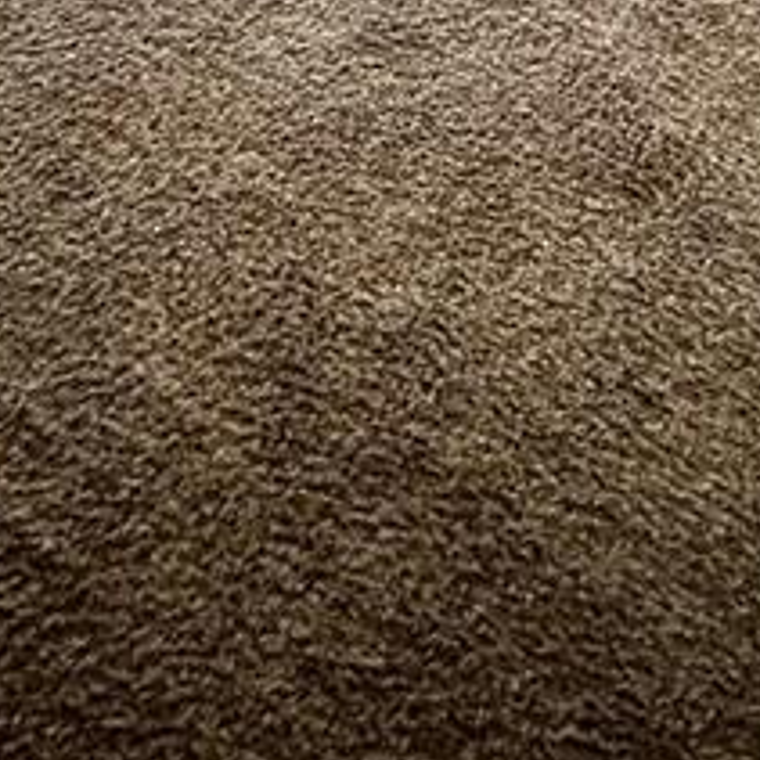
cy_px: -486
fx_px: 1490
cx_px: 295
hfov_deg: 28.5
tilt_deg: -20.3
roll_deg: +0.5
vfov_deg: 21.8
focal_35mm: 60
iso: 1250
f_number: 2.2
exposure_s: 1/55
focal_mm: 2.22
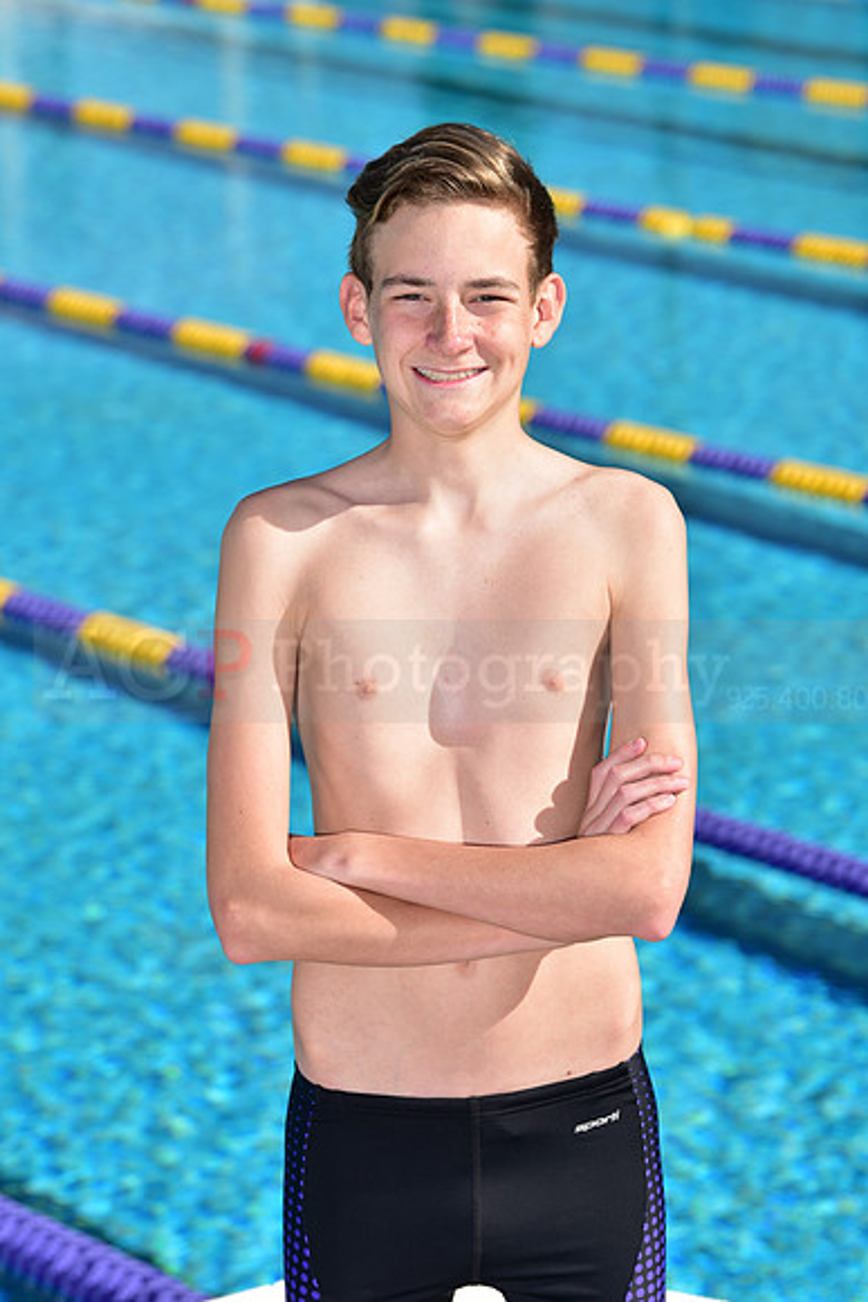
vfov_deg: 13.7
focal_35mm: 150
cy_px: 651
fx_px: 5421
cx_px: 434
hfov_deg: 9.2
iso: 64
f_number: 7.1
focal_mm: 150
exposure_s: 1/250
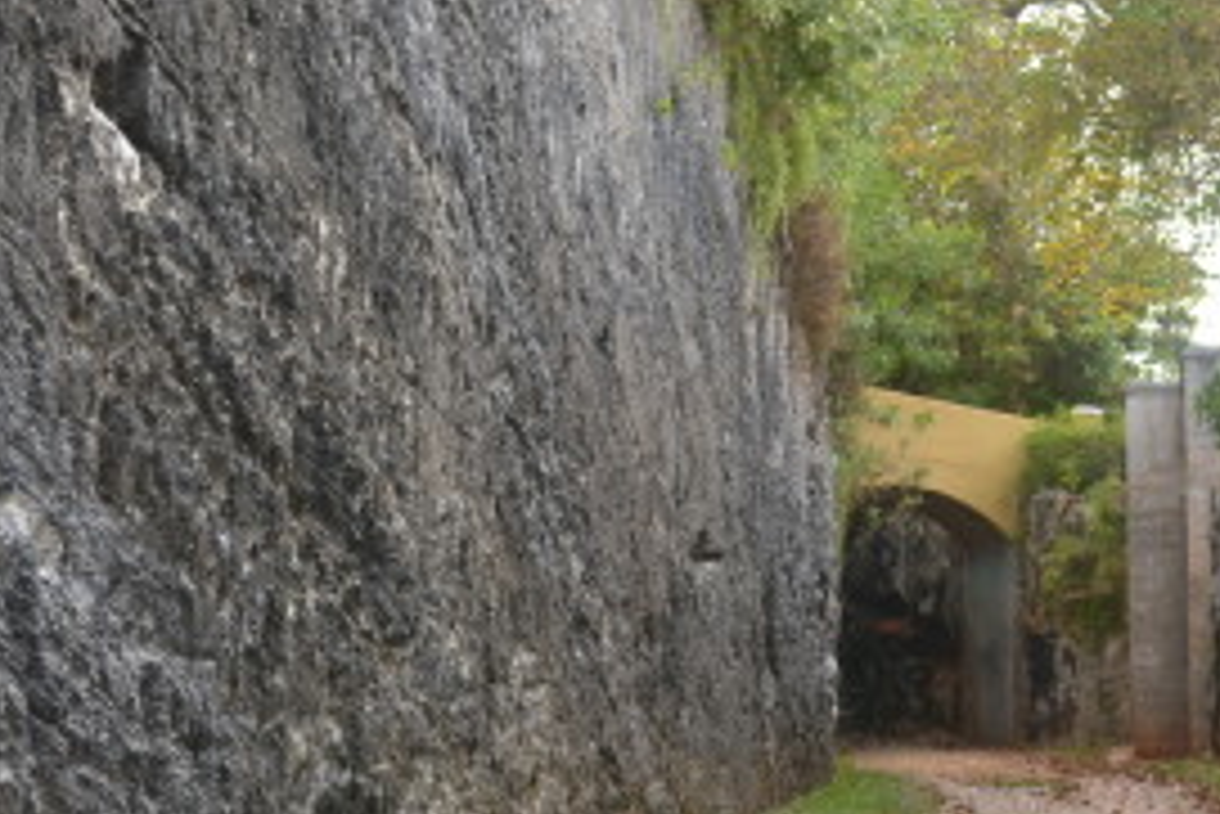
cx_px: 1089
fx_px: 3286
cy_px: 454
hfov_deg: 20.6
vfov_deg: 14.1
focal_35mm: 97
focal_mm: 35
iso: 180
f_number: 5
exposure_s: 1/125
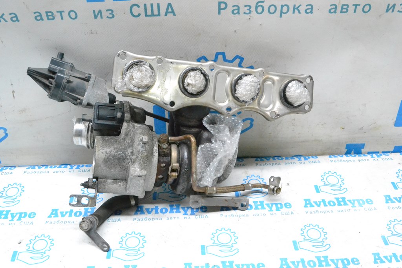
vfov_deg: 34.2
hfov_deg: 49.5
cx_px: 201
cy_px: 134
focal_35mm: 39
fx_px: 436
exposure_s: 1/160
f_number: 9
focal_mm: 26
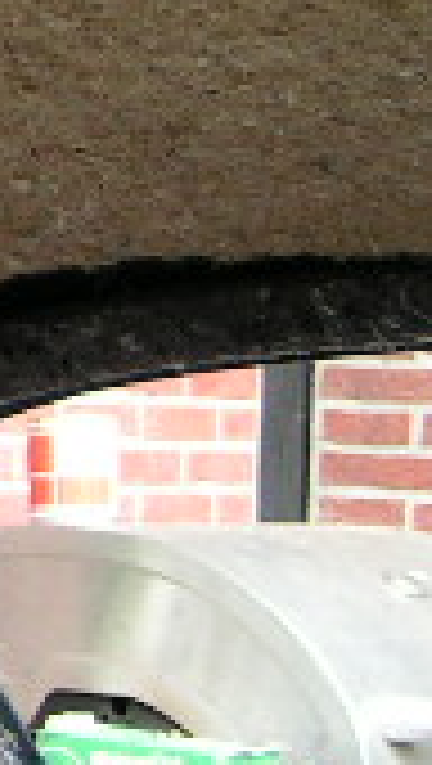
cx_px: -666
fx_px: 3167
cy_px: 27
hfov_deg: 7.2
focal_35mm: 156
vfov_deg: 13.6
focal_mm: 6.3
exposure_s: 1/50
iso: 80
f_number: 2.8
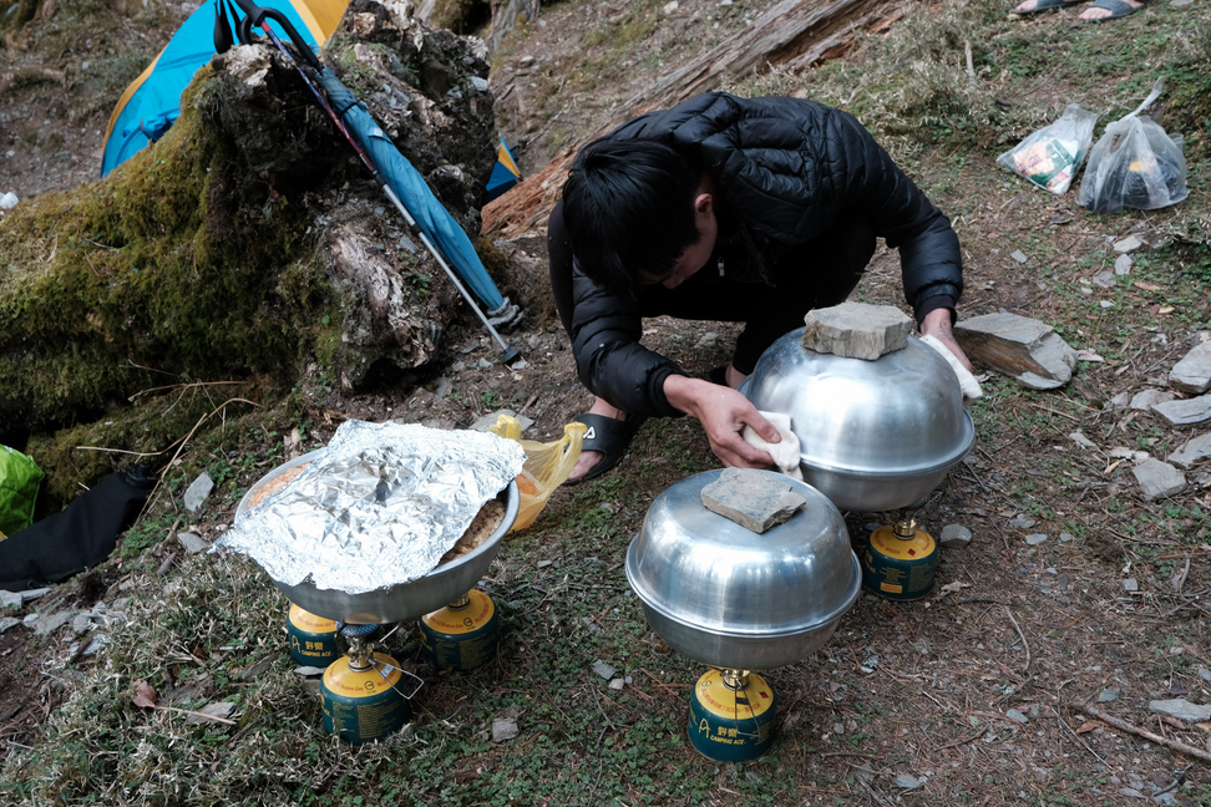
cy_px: 413
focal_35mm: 36
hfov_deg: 53.1
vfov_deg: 36.9
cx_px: 601
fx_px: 1211
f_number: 8
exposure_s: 1/15
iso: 500
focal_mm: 23
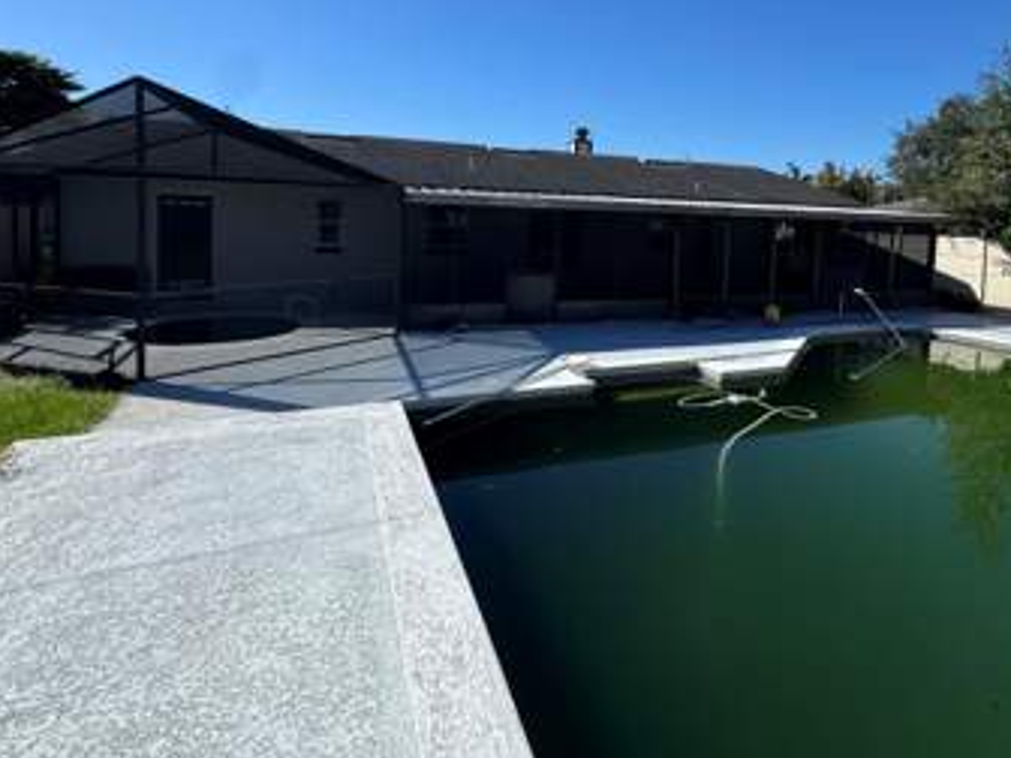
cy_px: 244
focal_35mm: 20
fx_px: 584
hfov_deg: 81.4
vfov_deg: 64.0
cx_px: 566
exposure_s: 1/2273
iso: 50
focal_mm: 2.22
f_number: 2.2
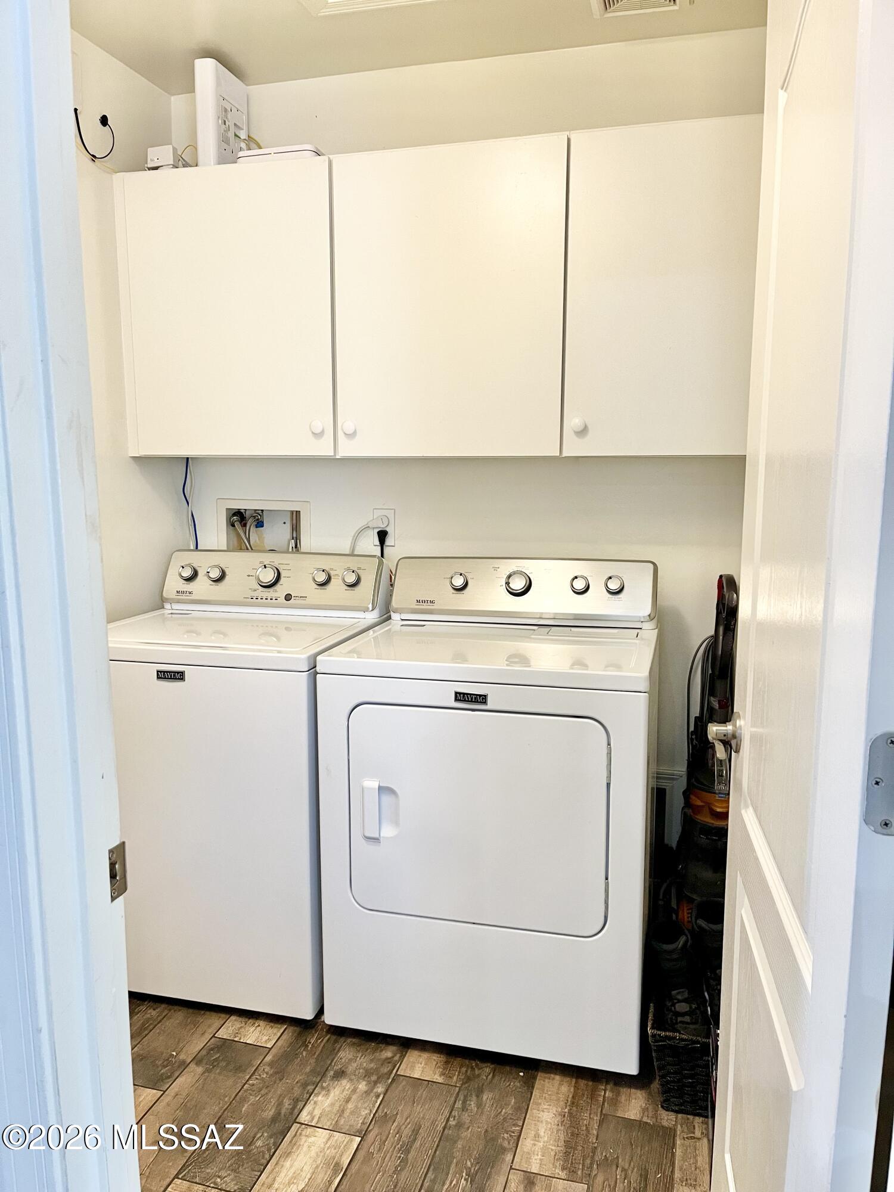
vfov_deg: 67.3
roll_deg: +0.8
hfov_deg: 53.1
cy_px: 596
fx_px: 895
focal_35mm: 26
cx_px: 447
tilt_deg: -9.5
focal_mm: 5.1
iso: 160
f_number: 1.6
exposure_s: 1/60
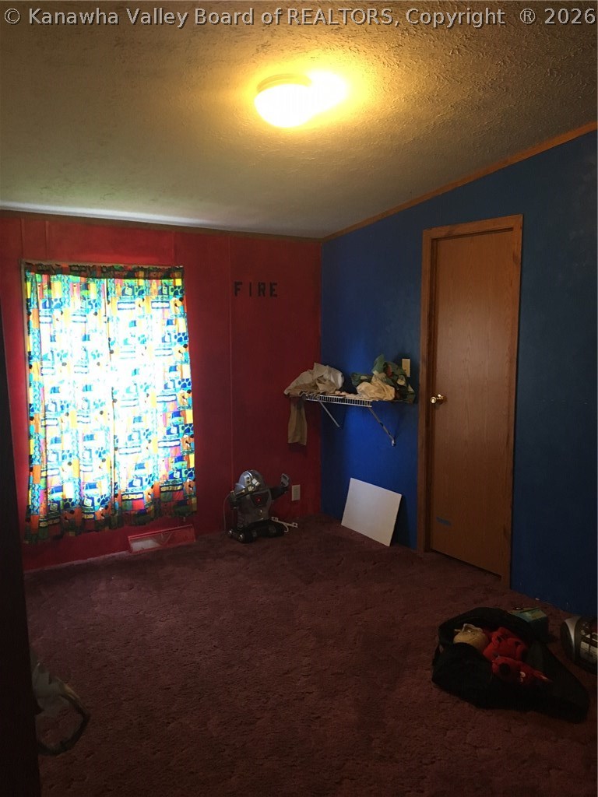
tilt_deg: -4.3
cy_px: 398
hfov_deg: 48.2
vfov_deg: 61.7
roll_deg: +0.3
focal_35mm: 29
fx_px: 668
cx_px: 299
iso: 200
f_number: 2.2
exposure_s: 1/24
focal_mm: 4.15
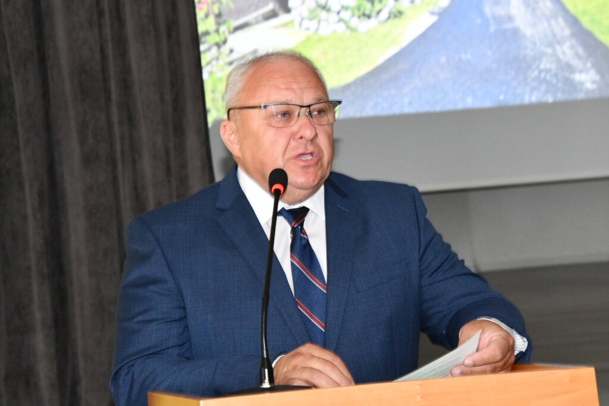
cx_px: 304
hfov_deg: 18.3
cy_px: 203
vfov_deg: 12.2
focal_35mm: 112
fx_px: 1895
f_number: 7.1
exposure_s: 1/60
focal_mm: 75
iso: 4000
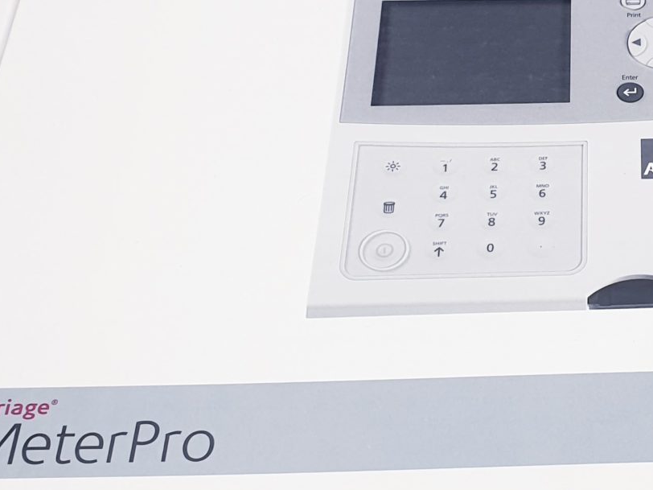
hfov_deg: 22.8
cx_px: 664
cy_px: 115
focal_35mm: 82
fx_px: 1547
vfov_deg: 17.9
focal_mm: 4.3
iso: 64
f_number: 2.4
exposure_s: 1/100
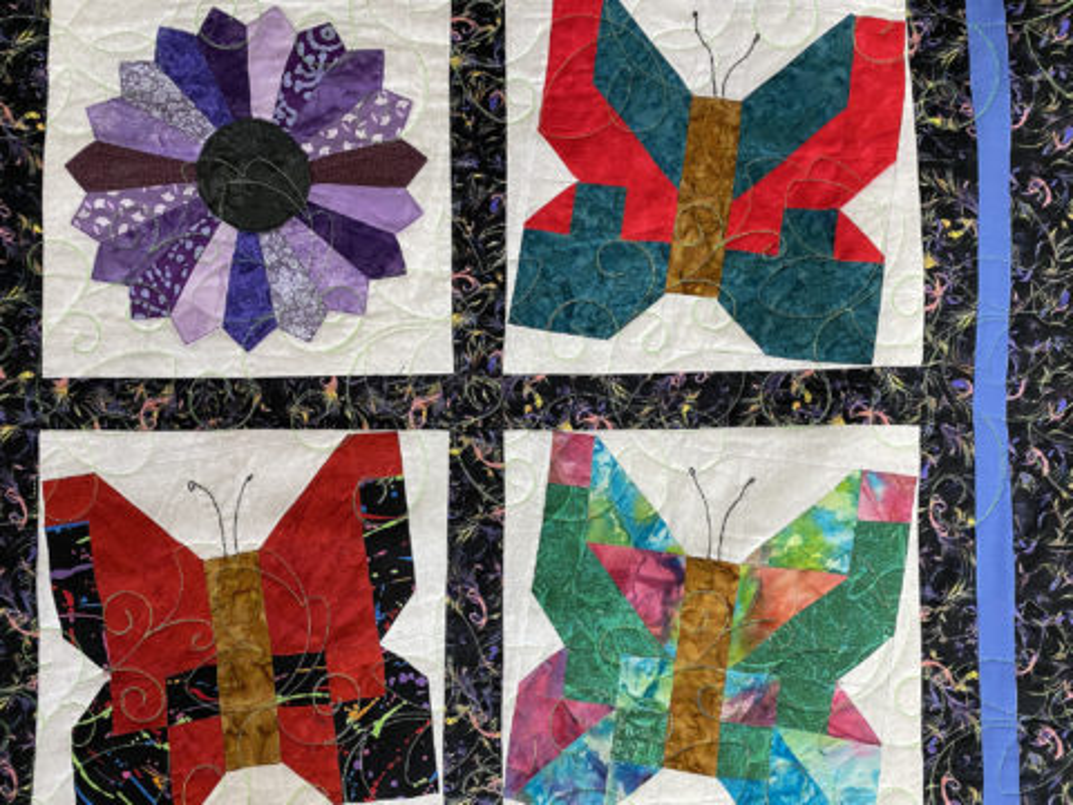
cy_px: 402
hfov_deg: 67.3
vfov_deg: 53.1
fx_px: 806
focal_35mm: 26
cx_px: 536
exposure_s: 1/60
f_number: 1.8
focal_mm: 4.2
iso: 160
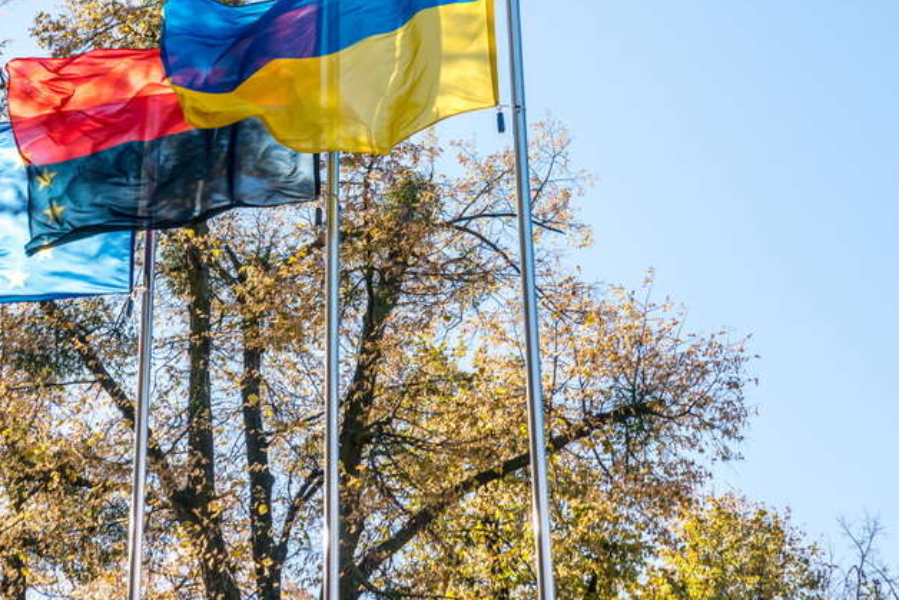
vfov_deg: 12.8
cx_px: 263
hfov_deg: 19.0
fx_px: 2672
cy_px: 176
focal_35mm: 107
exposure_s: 1/640
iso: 200
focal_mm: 70
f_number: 2.8
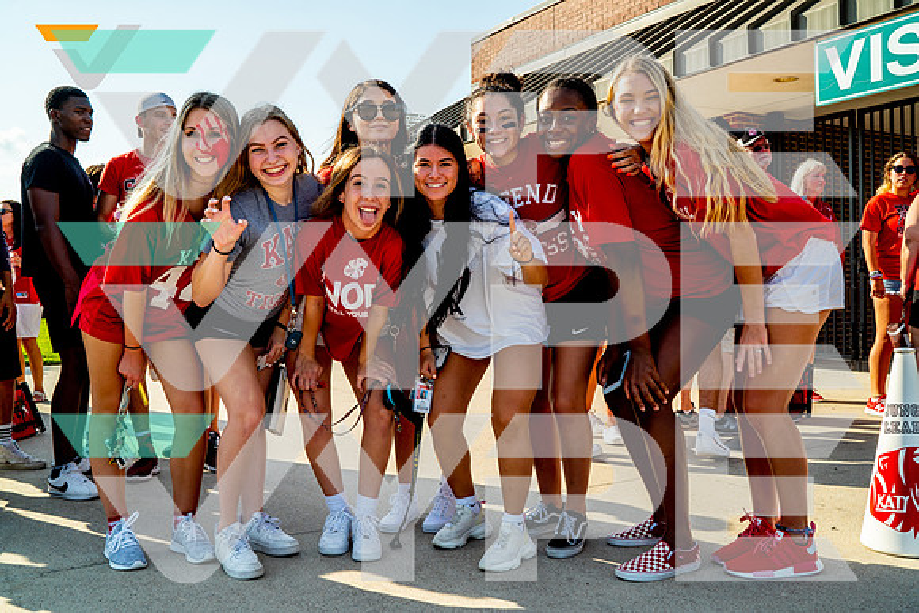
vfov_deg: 37.9
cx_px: 460
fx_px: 894
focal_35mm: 35
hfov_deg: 54.4
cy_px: 306
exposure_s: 1/320
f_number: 8
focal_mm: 35
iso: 100
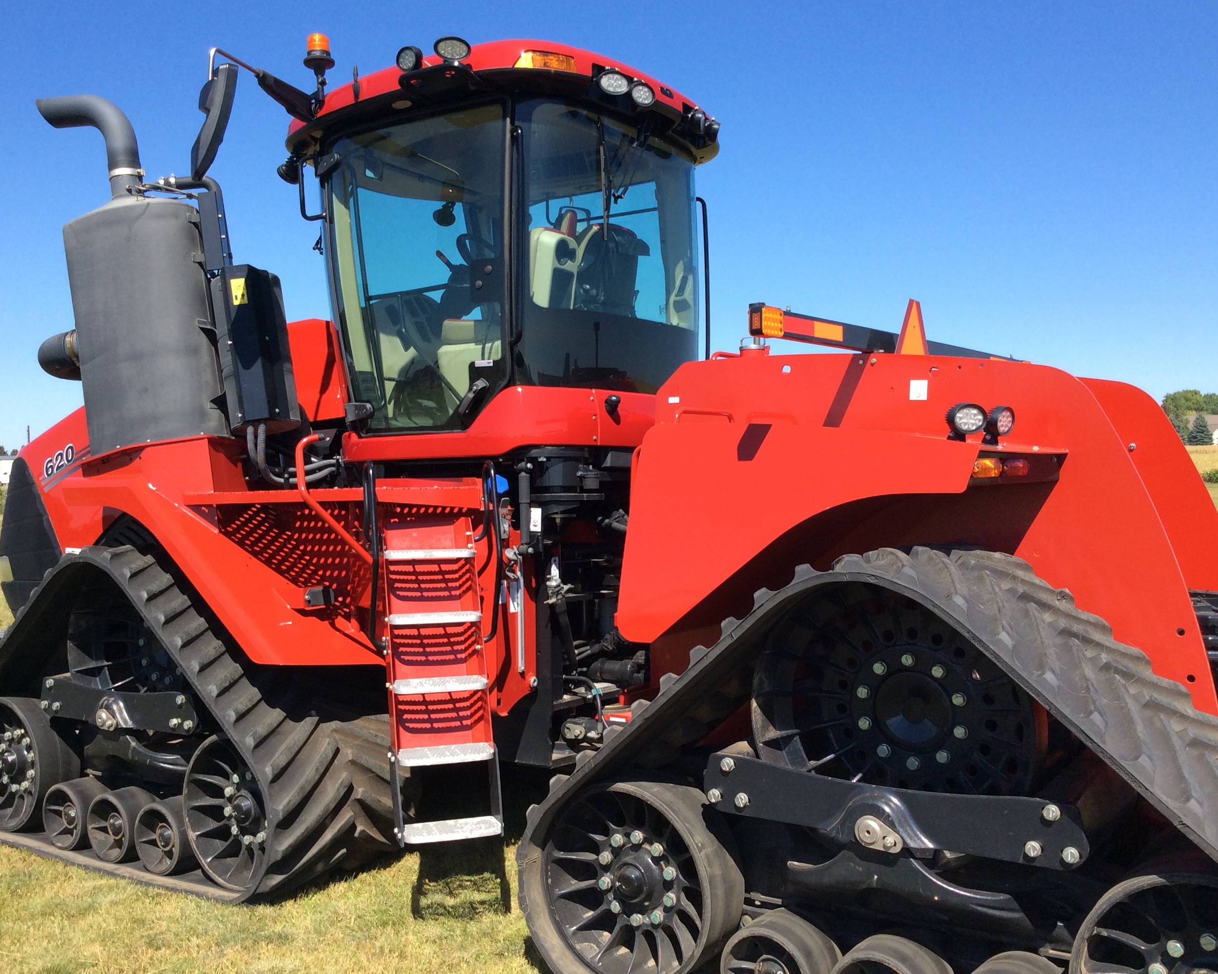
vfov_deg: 43.4
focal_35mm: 34
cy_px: 491
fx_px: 1226
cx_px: 595
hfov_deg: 52.8
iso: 32
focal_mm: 3.3
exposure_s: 1/953
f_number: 2.4
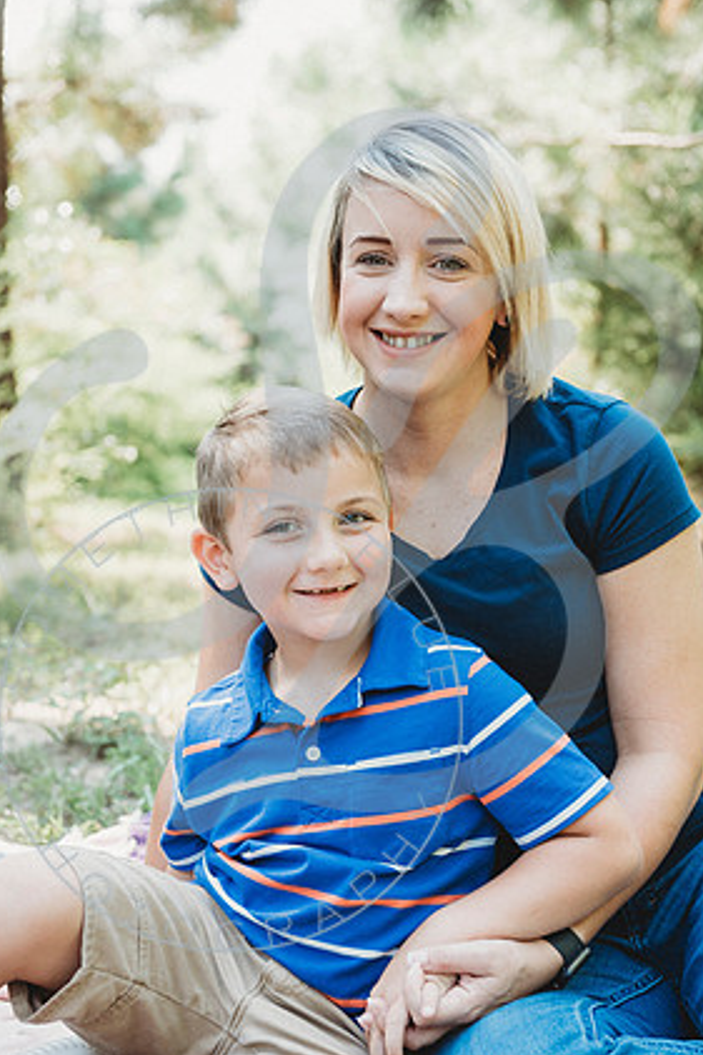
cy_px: 530
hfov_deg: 21.2
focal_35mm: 64
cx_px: 343
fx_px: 1876
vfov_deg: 31.4
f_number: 5
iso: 200
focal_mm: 60
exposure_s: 1/125
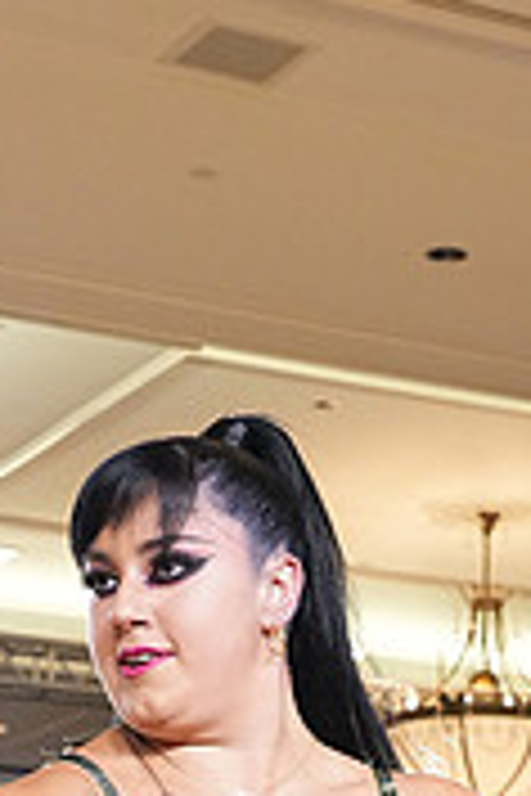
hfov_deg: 11.3
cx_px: 263
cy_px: 1187
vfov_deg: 15.6
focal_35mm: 121
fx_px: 2677
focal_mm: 37
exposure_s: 1/200
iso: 5000
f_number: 6.3
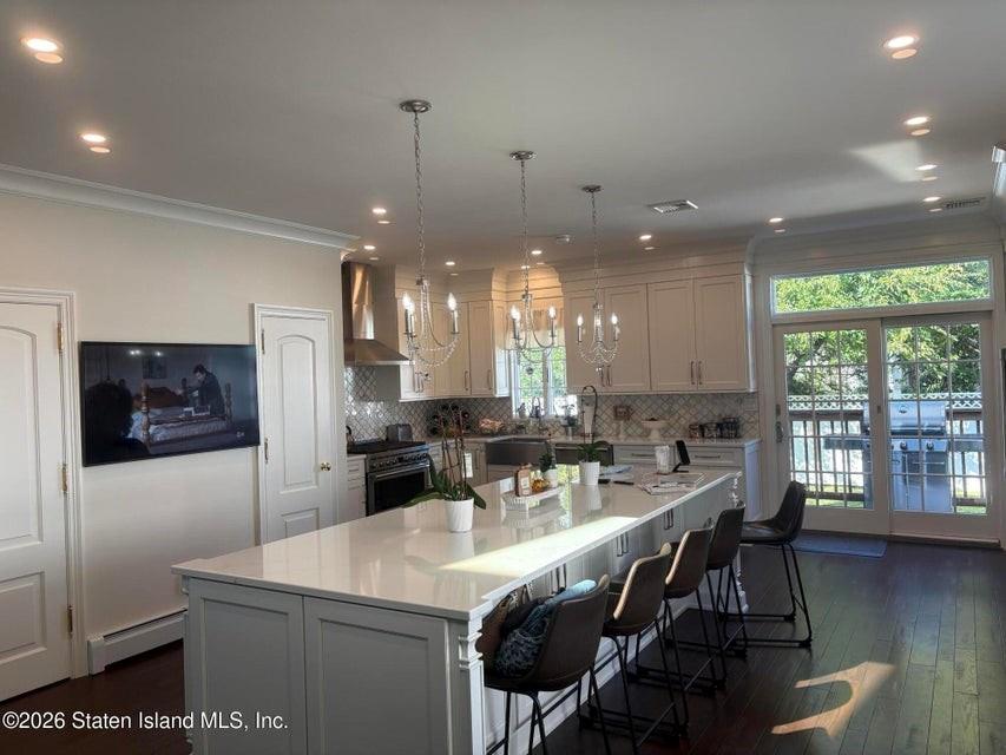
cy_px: 378
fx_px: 756
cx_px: 503
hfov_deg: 67.3
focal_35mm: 26
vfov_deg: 53.1
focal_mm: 5.96
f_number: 1.6
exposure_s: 1/120
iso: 50
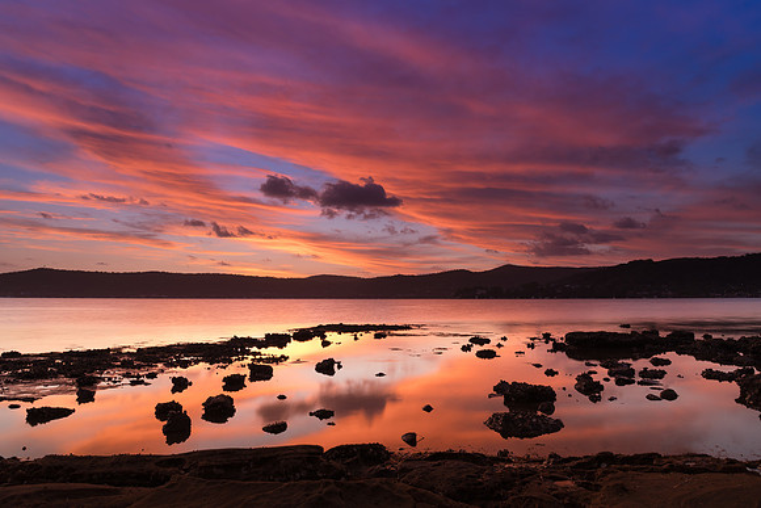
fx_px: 515
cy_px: 254
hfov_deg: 72.9
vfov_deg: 52.5
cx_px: 380
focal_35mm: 24
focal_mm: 24
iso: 31
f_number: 9
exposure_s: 2
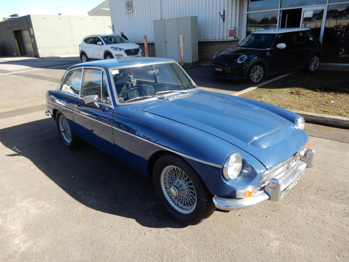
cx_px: 174
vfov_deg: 56.8
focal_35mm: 24
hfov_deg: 71.6
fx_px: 242
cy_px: 131
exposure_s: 1/400
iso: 80
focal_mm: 4.3
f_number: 3.4
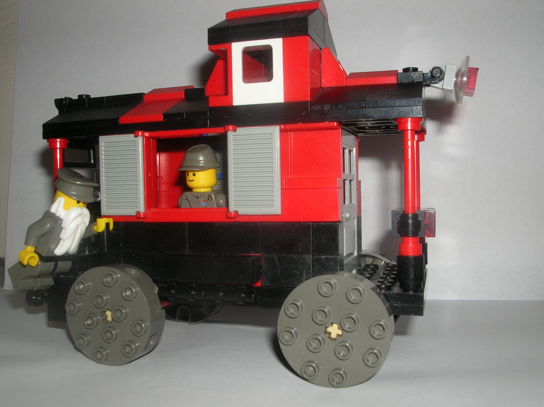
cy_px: 204
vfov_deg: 40.6
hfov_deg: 52.7
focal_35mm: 35
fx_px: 550
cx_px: 272
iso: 50
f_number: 5.6
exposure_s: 1/60.1
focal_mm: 5.8
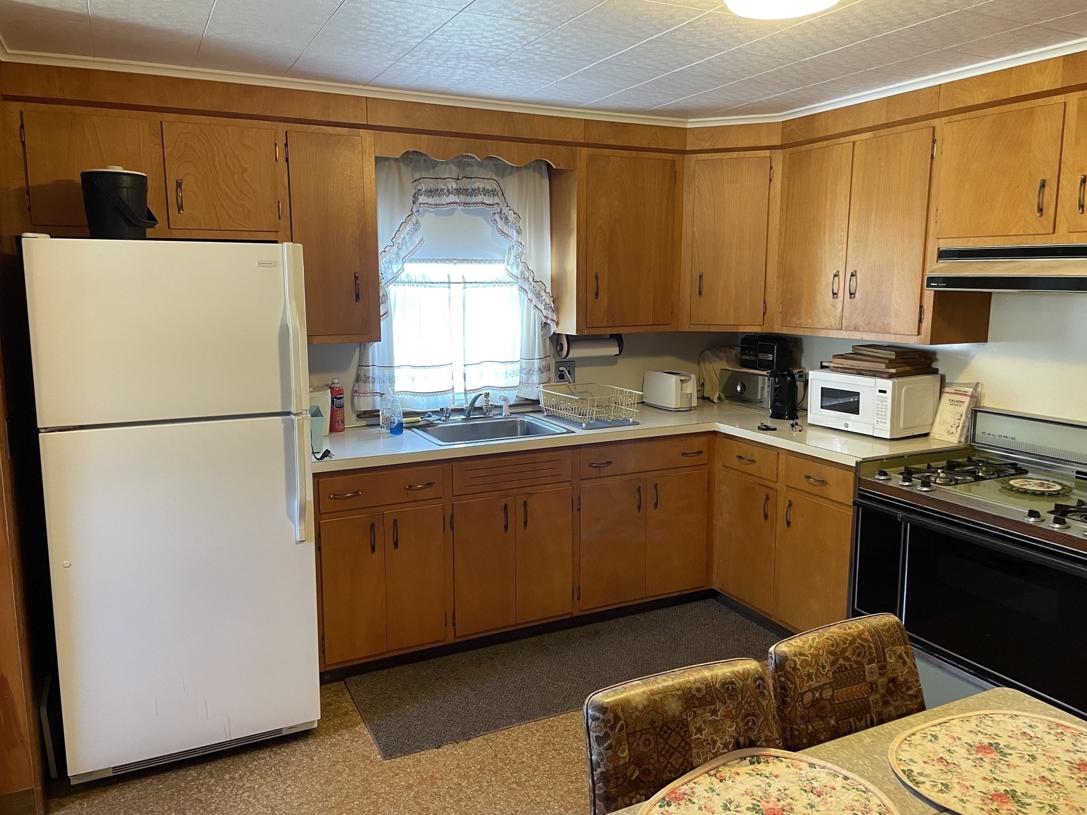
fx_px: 816
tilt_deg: -7.9
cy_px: 408
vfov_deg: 53.1
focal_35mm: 26
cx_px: 544
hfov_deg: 67.3
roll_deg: +0.2
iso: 320
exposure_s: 1/60
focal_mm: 4.2
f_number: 1.6
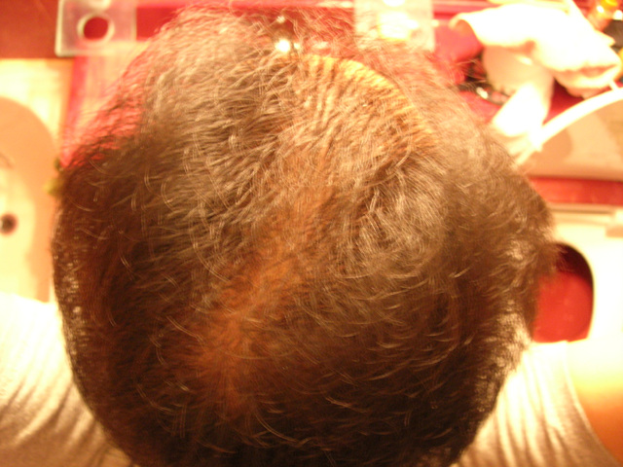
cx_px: 312
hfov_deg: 49.0
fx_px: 684
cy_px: 234
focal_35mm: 38
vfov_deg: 37.7
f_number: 2.8
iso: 200
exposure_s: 1/2.6
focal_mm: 7.8
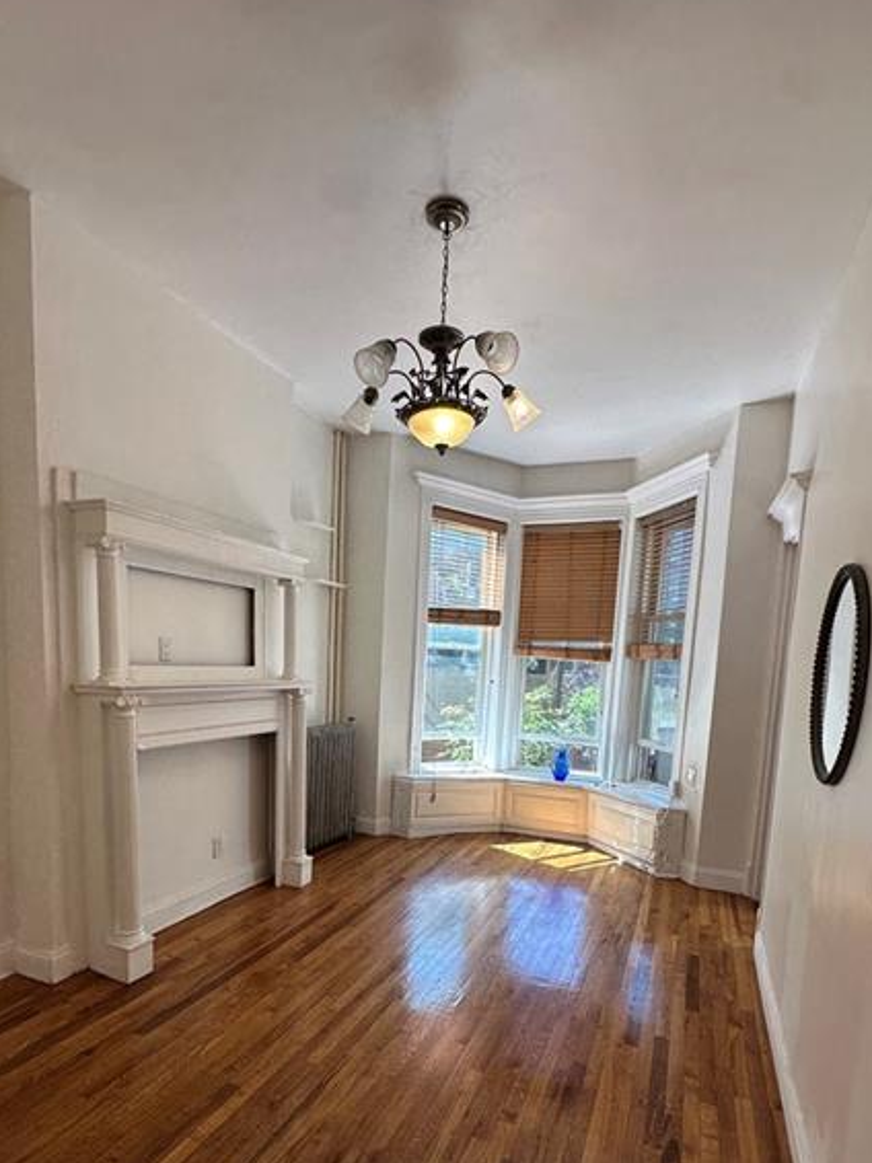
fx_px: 639
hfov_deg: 68.6
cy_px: 727
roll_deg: -3.2
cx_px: 455
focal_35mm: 19
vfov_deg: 83.1
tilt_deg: -5.9
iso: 40
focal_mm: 2.22
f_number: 2.2
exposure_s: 1/120
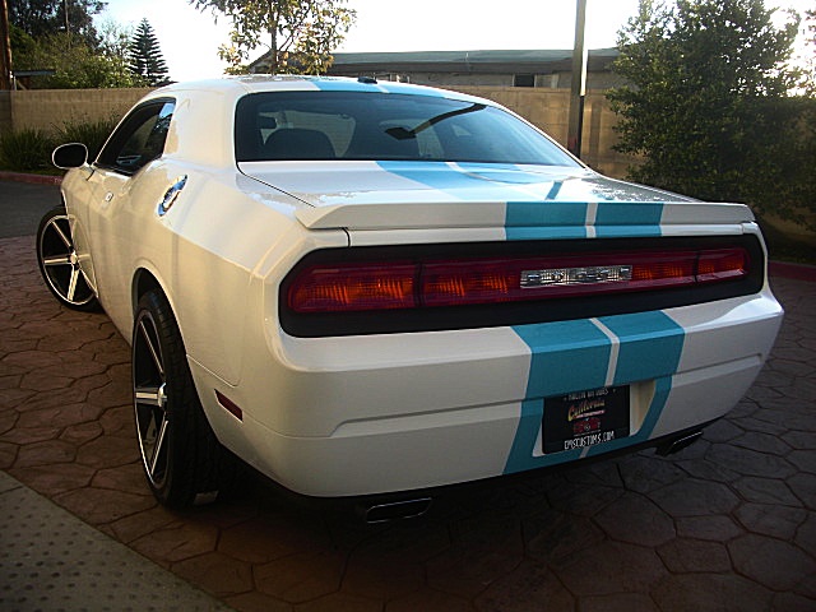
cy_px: 306
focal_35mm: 36
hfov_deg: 51.4
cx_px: 408
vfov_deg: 39.7
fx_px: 849
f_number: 2.8
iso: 50
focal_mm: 6.3
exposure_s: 1/250
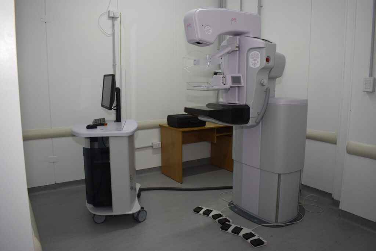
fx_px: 282
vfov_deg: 47.9
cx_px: 188
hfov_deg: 67.4
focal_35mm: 27
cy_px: 126
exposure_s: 1/100
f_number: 5
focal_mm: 18
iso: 800
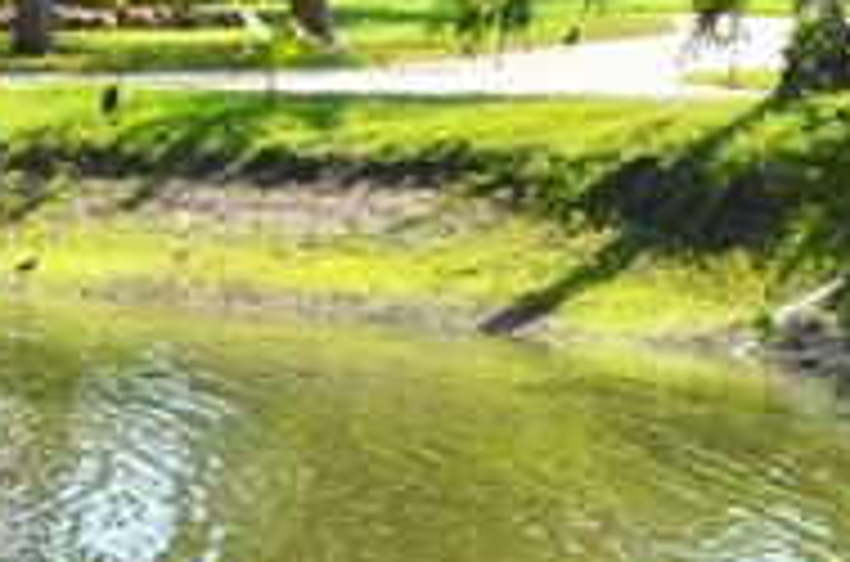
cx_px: -1070
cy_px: -148
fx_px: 4593
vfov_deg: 6.9
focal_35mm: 195
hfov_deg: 9.6
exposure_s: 1/250
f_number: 8
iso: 110
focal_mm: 24
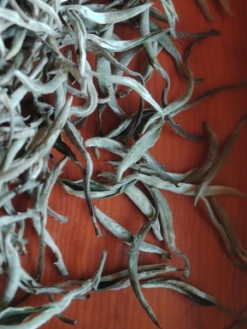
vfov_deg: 26.1
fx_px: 685
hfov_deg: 19.3
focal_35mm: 72
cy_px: 26
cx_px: -51
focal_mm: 4.25
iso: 121
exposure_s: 1/120
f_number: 1.8
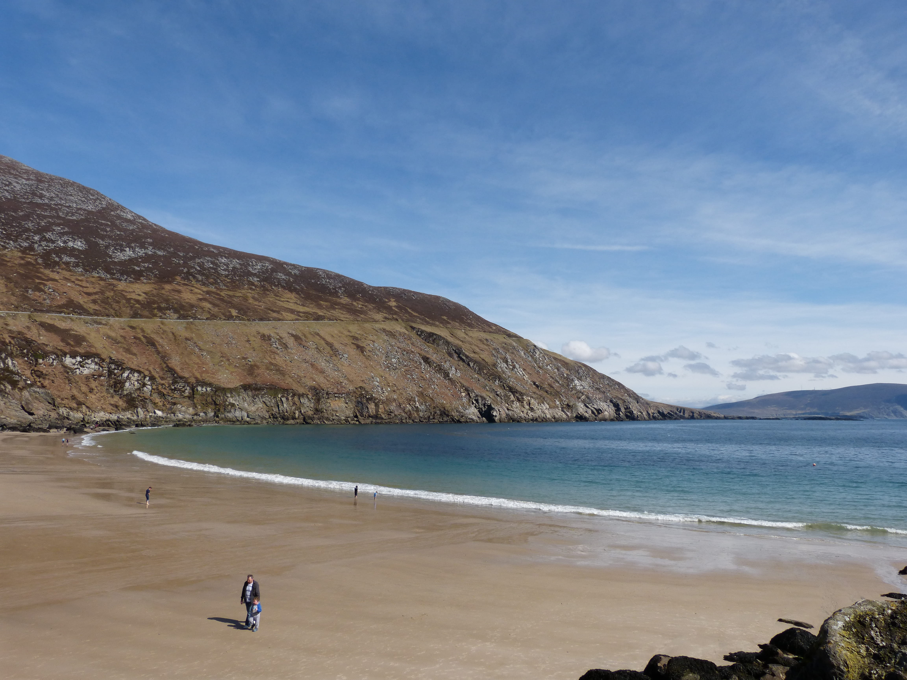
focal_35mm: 25
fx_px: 655
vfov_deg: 54.9
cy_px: 340
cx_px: 454
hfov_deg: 69.4
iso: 100
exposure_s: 1/1300
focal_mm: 4.5
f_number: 4
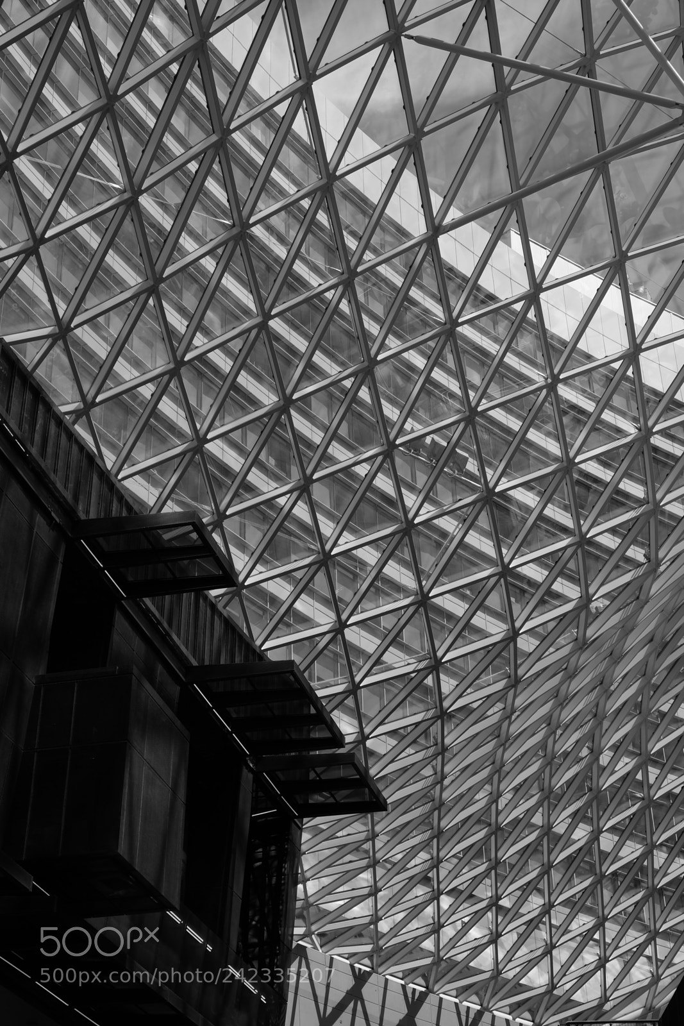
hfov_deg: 23.0
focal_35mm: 59
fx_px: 1681
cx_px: 342
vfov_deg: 33.9
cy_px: 513
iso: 200
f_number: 8
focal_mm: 39
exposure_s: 1/40
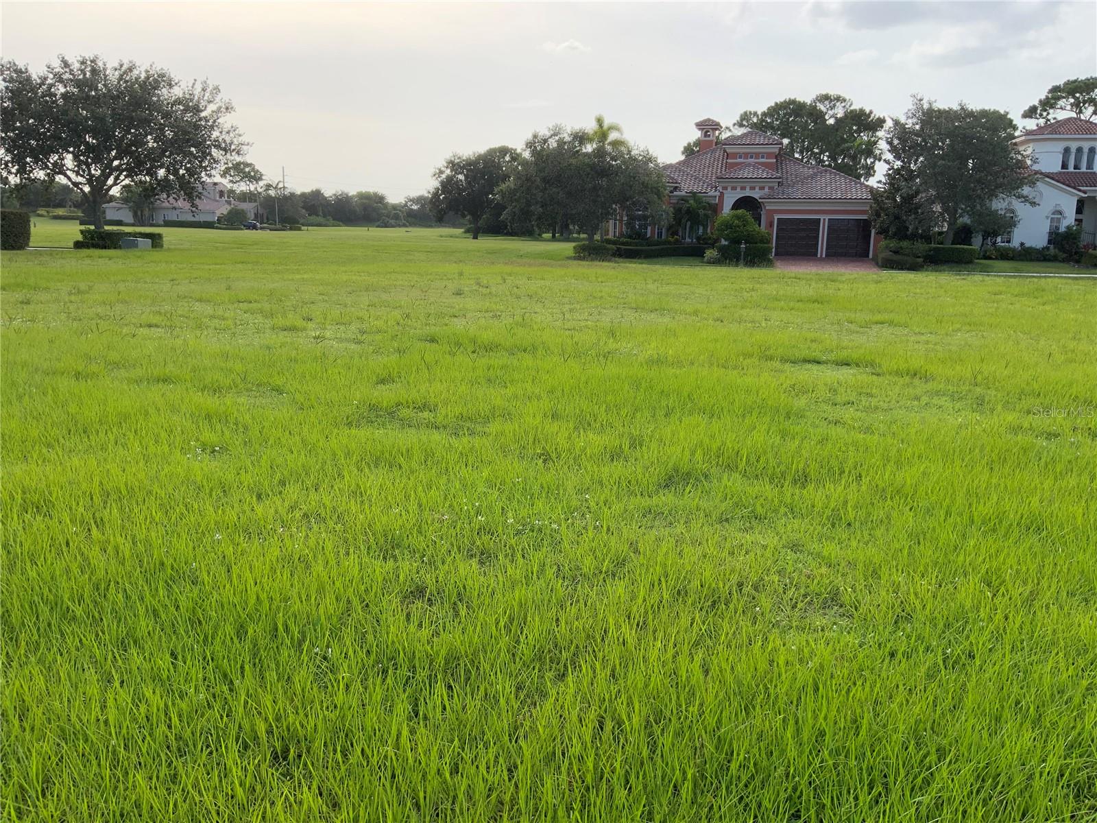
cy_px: 412
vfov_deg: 48.2
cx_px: 548
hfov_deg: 61.7
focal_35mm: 29
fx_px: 919
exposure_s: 1/674
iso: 16
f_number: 1.8
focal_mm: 3
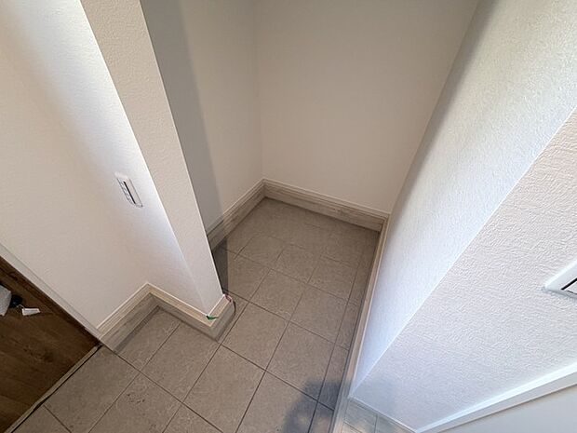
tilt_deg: -40.3
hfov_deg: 102.1
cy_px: 216
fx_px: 233
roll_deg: -2.0
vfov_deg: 85.7
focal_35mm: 14
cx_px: 288
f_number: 2.2
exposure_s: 1/50
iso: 250
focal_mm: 2.22
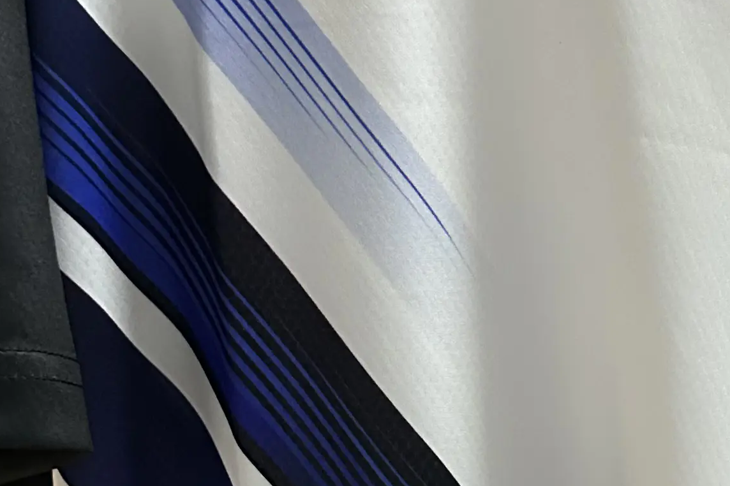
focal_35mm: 88
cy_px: 488
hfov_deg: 22.2
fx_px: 1784
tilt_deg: -13.1
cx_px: 733
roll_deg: +3.4
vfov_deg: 15.2
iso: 640
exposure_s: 1/33
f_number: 1.78
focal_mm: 6.86
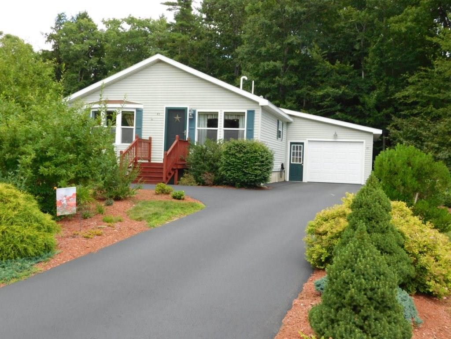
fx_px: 469
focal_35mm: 36
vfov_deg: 39.7
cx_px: 226
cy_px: 170
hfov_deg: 51.4
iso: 125
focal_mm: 6.3
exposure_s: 1/320
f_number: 3.5
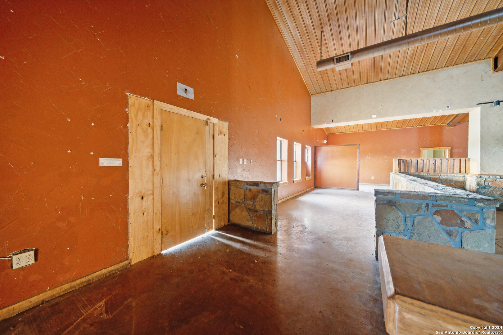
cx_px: 252
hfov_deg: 112.6
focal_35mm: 12
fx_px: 168
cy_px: 168
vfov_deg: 90.0
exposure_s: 1/2.5
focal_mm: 12
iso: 1250
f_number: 5.6
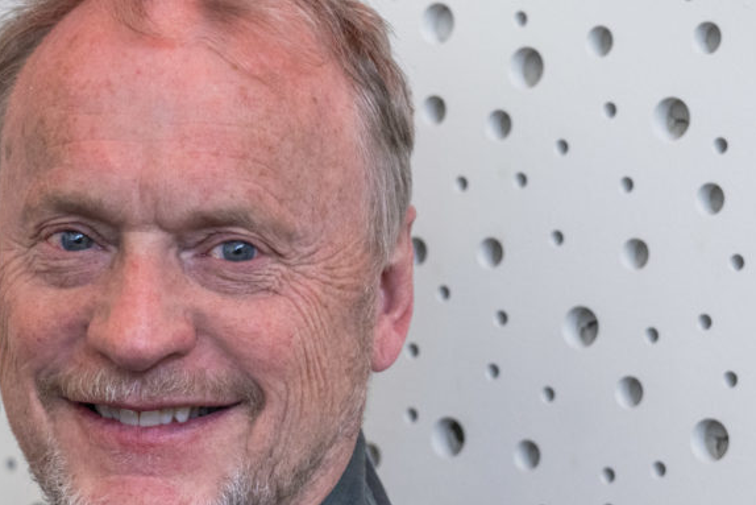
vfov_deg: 10.7
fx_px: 2689
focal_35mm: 128
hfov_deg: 16.0
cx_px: 392
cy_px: 385
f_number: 4
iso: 1000
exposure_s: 1/160
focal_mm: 49
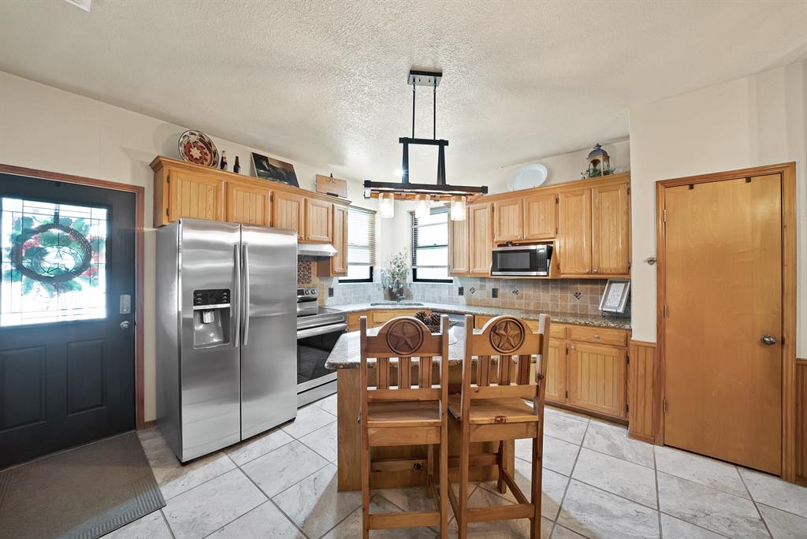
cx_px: 404
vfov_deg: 90.1
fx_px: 269
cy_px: 270
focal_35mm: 12
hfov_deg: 112.6
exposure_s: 1
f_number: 9
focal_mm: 12
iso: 640
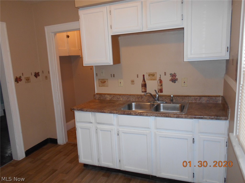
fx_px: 184
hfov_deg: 67.3
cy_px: 92
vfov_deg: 53.1
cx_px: 122
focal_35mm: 26
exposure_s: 1/25
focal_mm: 4.6
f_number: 3.2
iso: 200
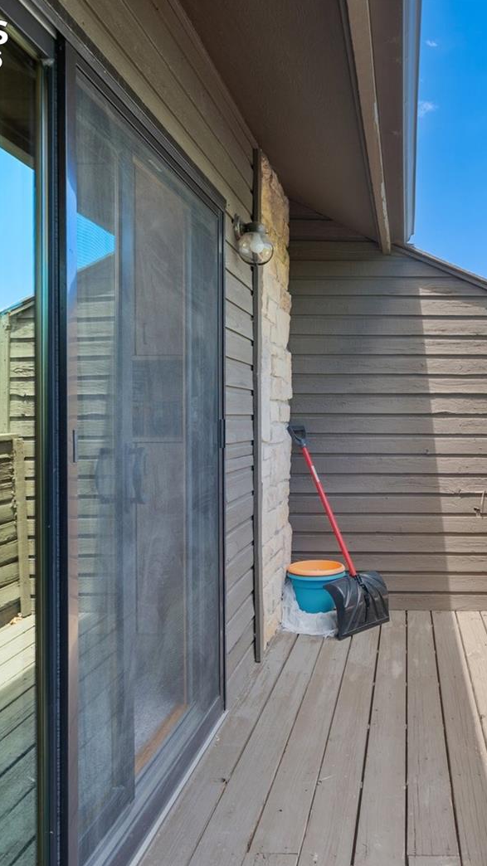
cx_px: 417
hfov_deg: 41.6
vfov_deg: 71.9
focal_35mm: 26
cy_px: 445
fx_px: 597
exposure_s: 1/10
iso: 100
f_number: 6.7
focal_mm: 16
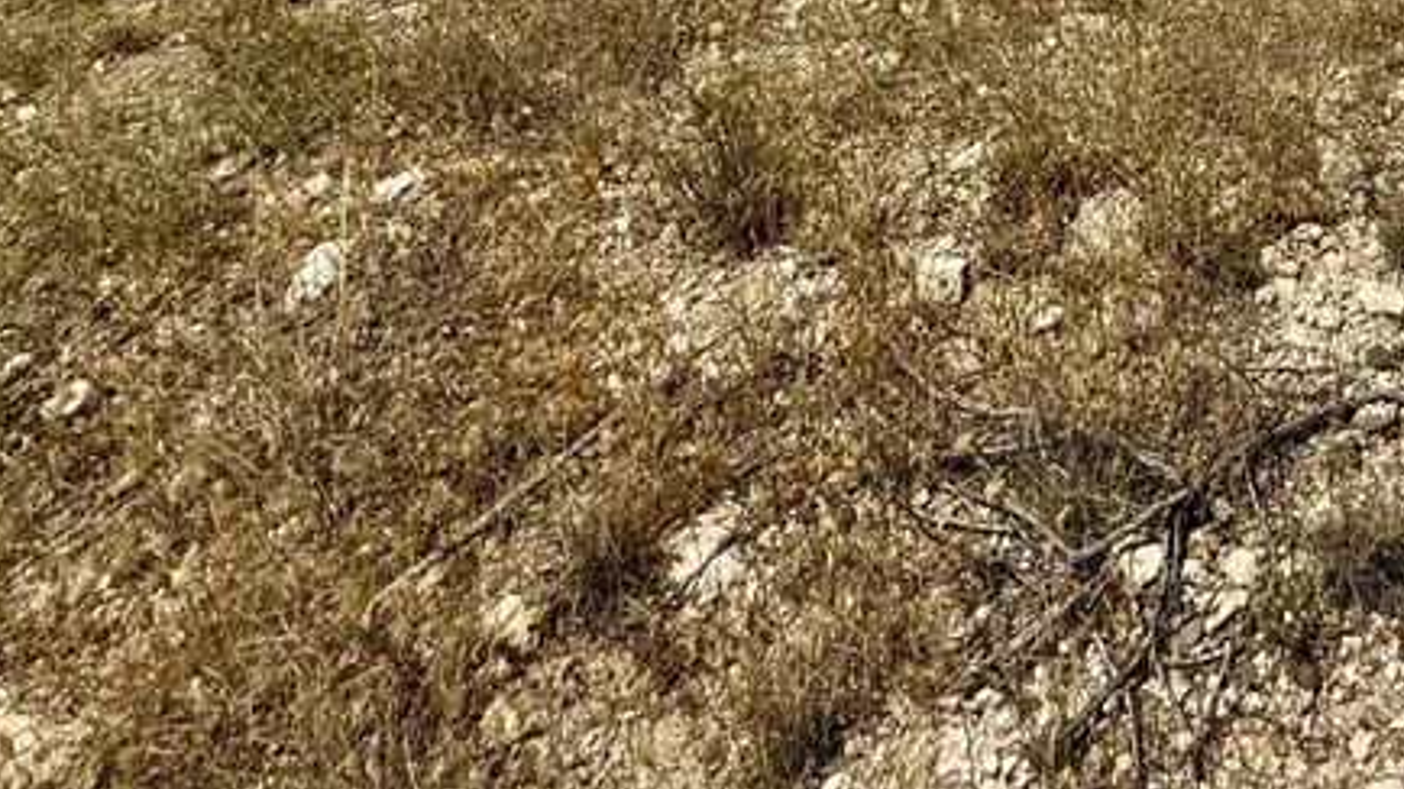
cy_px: -372
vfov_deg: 25.4
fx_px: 1340
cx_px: 1220
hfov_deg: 50.1
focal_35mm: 36
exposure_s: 1/3663
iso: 50
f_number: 2.2
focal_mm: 2.22
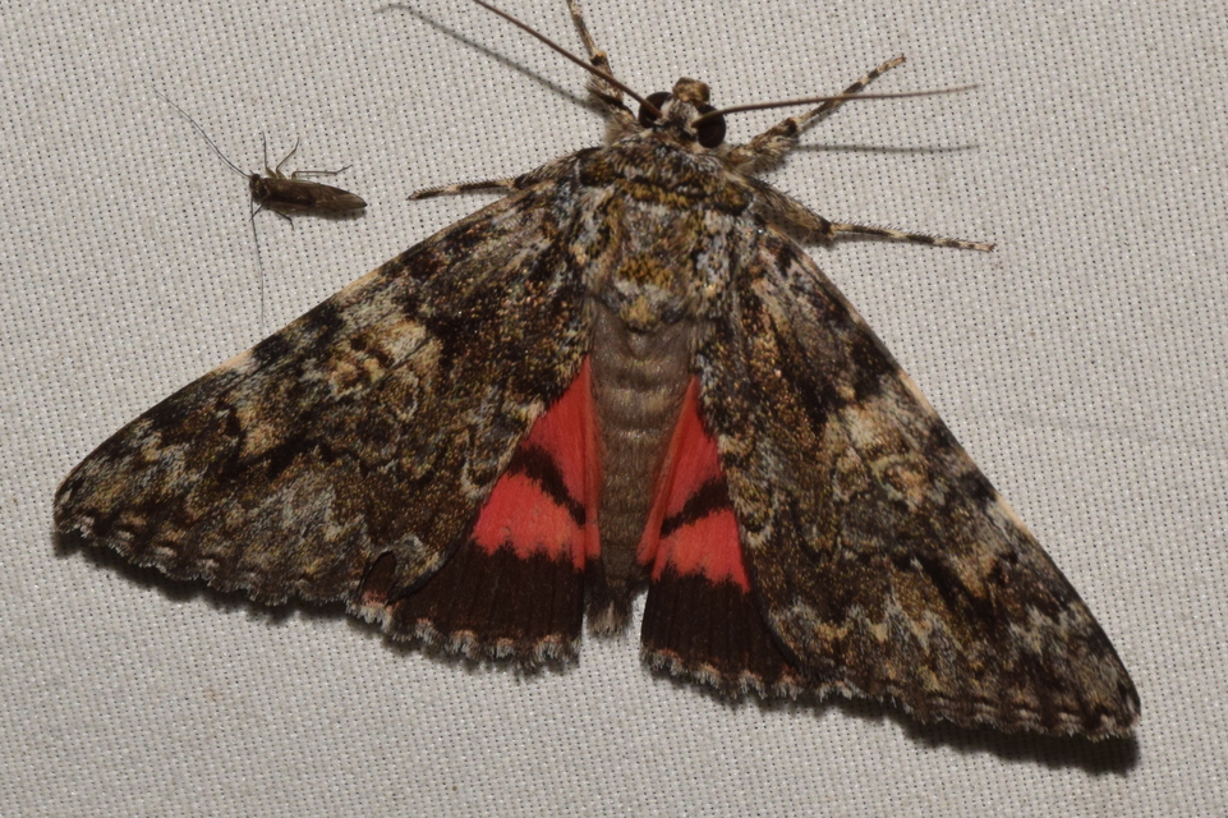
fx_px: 7160
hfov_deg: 9.8
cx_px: 614
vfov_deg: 6.5
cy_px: 409
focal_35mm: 210
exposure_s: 1/160
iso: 500
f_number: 14
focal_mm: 140
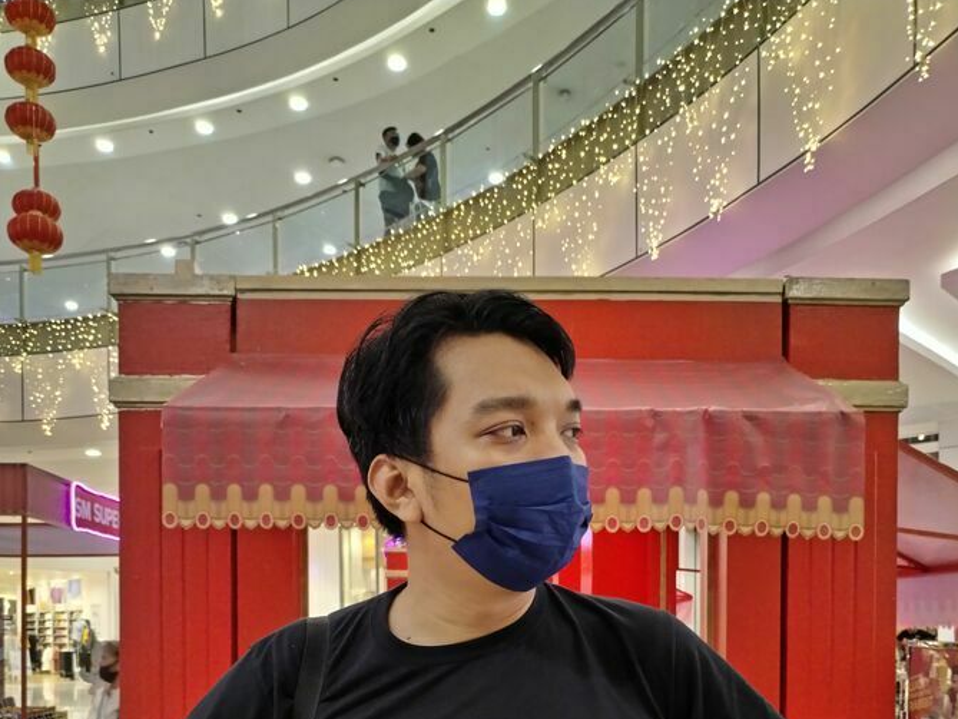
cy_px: 640
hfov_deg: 47.9
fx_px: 1080
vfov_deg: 34.8
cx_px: 482
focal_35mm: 39
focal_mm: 4.75
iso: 430
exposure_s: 1/25
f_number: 1.8
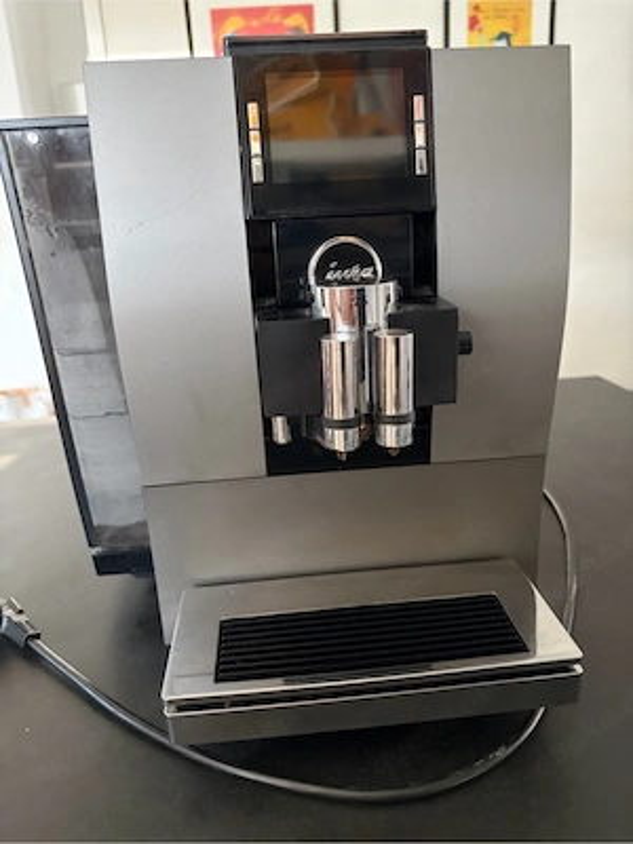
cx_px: 316
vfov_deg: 67.3
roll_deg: +3.7
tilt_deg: -18.2
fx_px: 634
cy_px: 422
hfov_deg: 53.1
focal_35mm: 26
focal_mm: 5.96
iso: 640
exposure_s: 1/38
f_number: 1.6
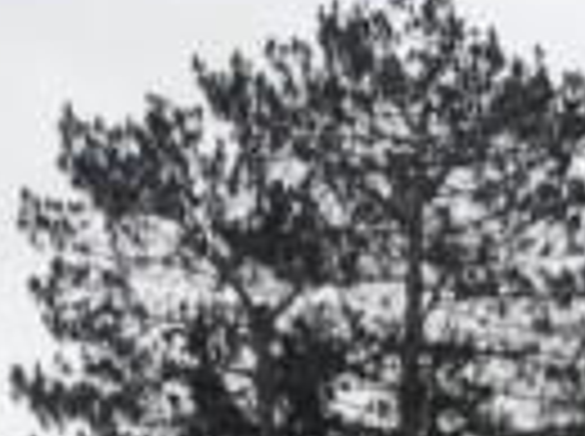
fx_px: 2328
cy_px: 1011
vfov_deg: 9.6
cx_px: 144
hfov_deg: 14.3
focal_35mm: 138
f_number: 1.8
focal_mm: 3.99
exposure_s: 1/425
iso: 20
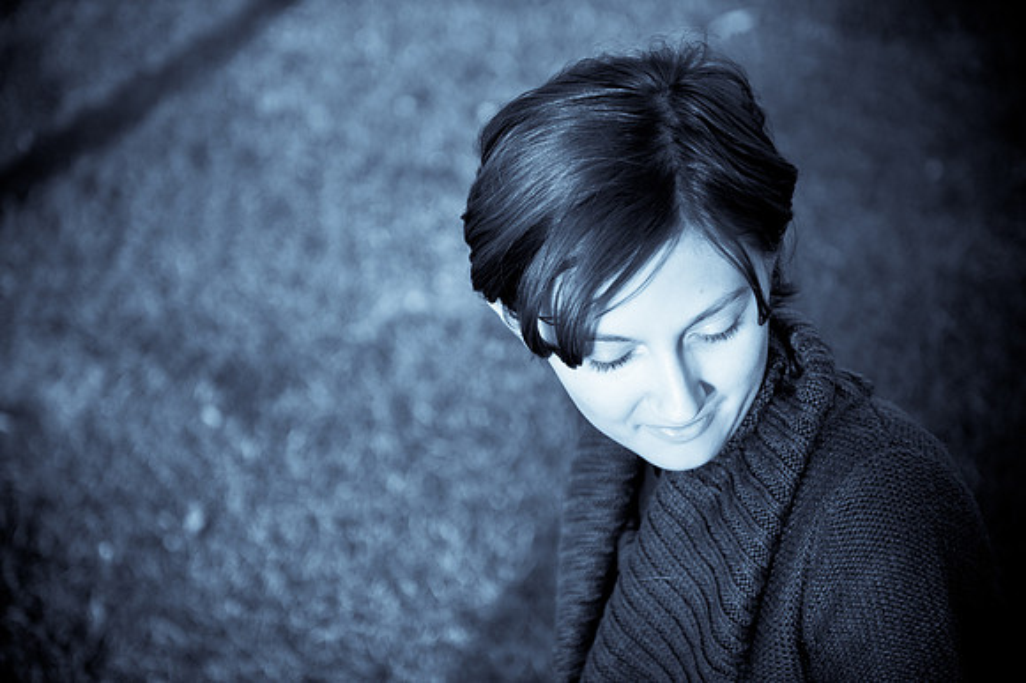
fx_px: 1994
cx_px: 513
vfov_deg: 19.4
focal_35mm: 70
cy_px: 342
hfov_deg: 28.9
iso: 200
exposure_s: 1/640
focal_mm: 70
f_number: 2.8
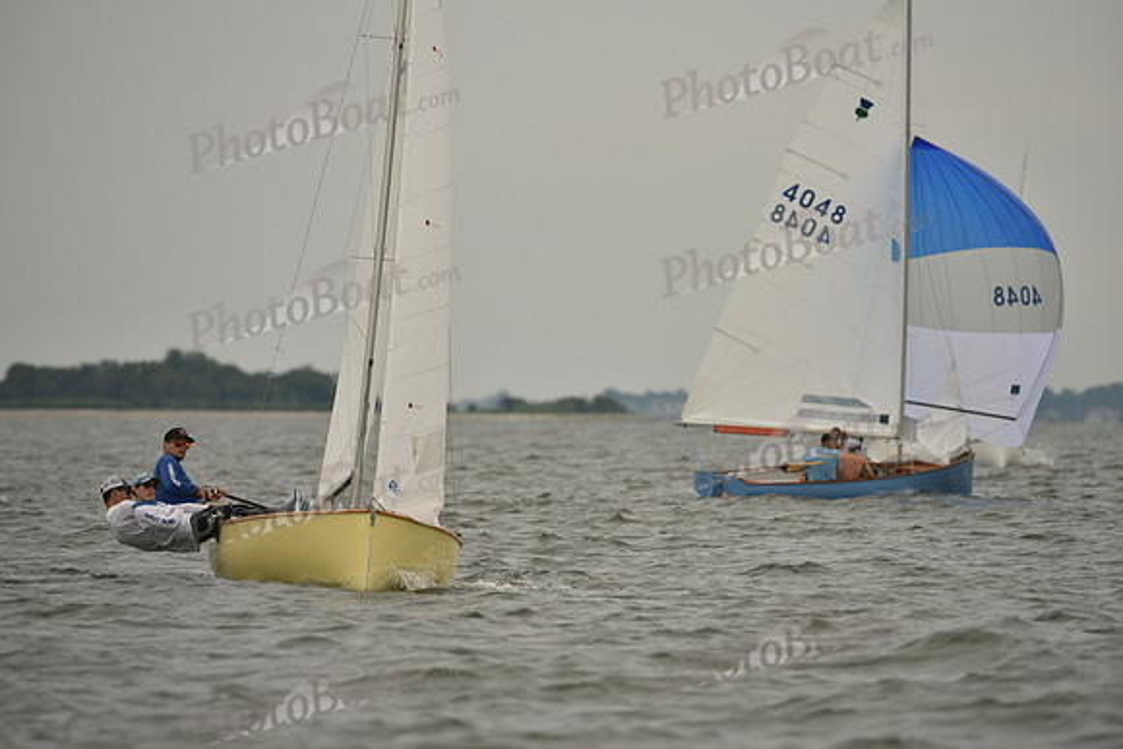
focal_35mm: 400
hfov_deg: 5.2
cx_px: 562
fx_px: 12480
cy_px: 374
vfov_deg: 3.4
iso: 320
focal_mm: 400
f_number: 5.6
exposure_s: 1/1250
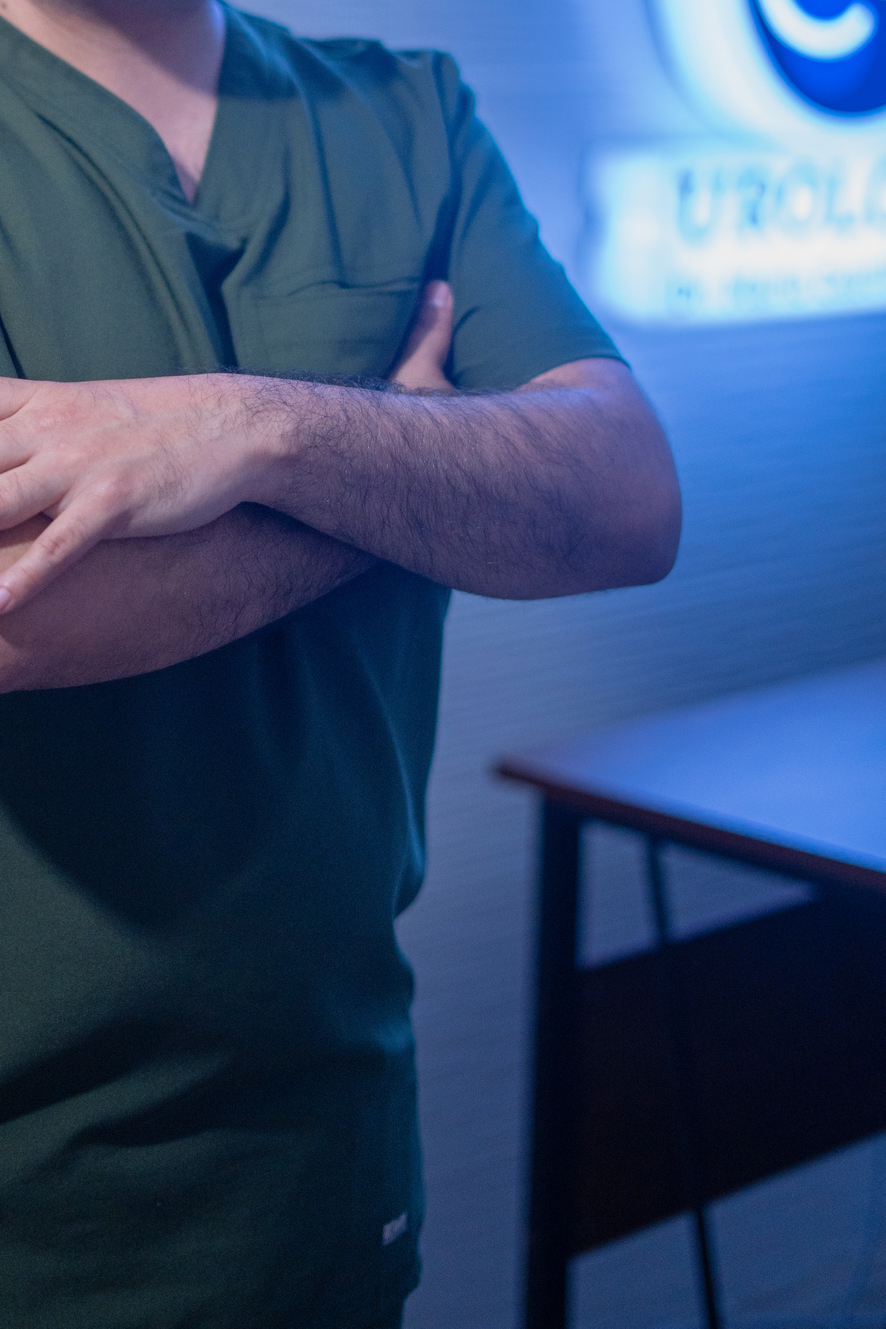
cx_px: 200
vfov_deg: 24.7
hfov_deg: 16.7
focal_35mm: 81
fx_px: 2990
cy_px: 291
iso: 1250
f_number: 1.8
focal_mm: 50
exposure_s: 1/400
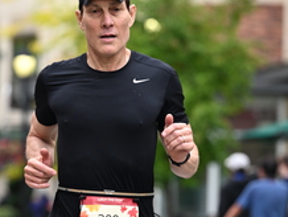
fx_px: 2424
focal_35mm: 291
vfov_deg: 5.1
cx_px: 92
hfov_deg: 6.8
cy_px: 134
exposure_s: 1/2000
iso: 640
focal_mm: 120
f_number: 2.8
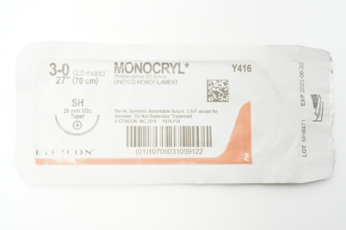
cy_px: 115
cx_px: 173
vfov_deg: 31.8
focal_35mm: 42
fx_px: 403
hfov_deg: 46.4
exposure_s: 1/15
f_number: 6.3
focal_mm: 28
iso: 400
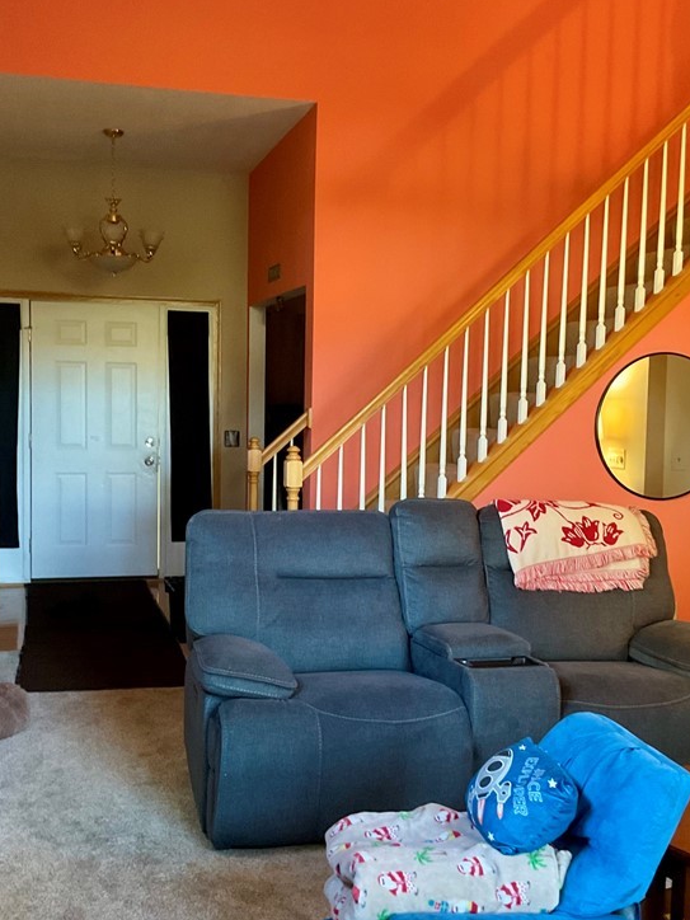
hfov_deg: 35.1
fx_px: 1090
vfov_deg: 45.8
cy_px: 474
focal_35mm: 41
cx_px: 335
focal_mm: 3
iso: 250
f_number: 1.8
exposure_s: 1/30
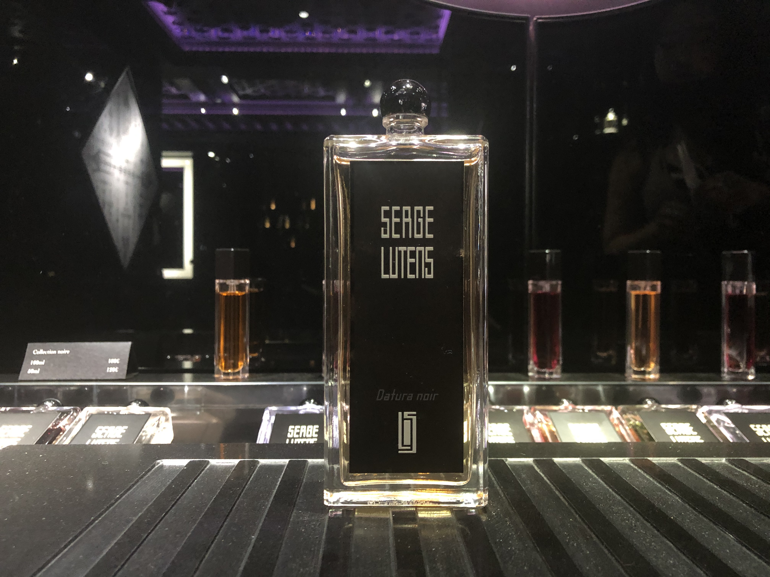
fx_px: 623
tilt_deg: -0.4
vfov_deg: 49.7
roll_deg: +0.7
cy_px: 288
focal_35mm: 28
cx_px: 385
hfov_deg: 63.4
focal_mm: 4
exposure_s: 1/9
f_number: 1.8
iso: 100
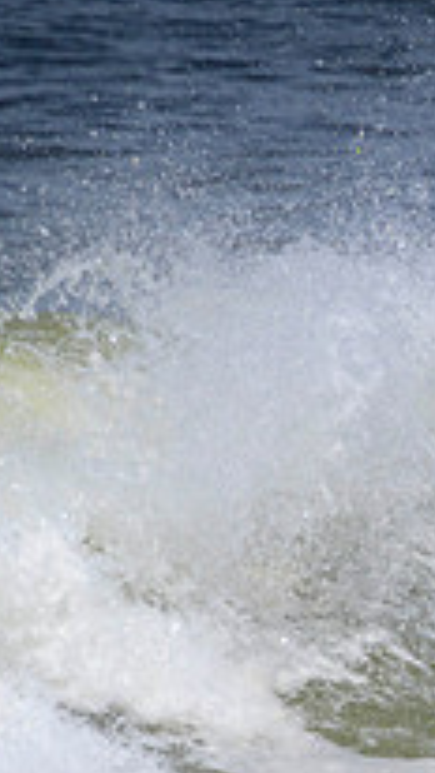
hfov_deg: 0.5
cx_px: 971
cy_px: 493
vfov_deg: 0.9
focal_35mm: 2359
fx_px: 48333
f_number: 11
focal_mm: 800
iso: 360
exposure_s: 1/2000
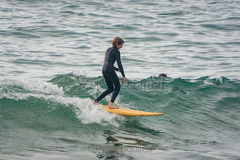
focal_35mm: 510
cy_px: 80
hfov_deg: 4.0
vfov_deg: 2.7
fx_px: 3401
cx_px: 120
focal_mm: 340
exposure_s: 1/1250
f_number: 5.6
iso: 250
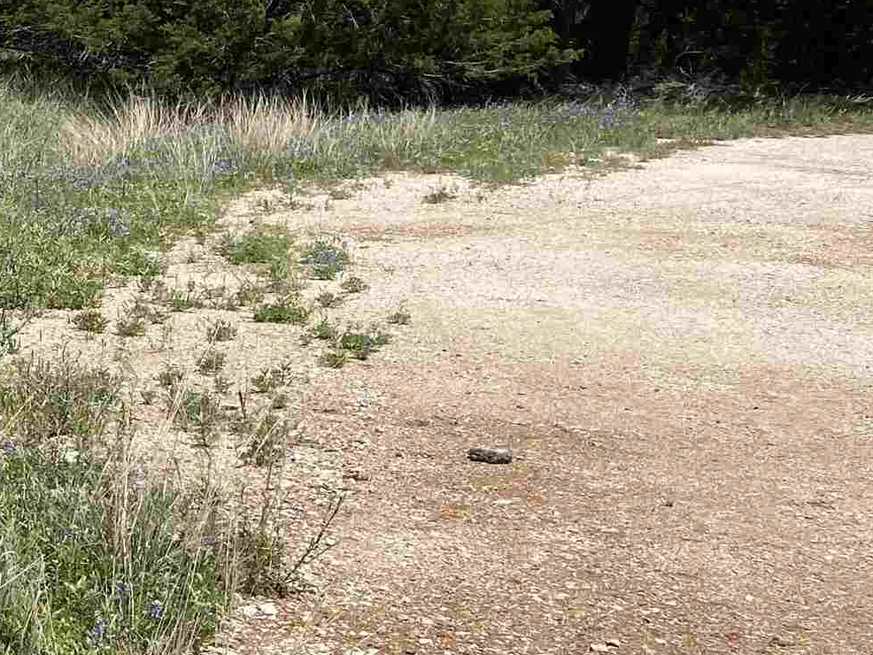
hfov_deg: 20.5
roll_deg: -1.1
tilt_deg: -9.8
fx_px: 2043
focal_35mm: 81
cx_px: -451
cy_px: 265
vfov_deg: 18.2
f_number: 1.8
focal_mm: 4.25
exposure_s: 1/3125
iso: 32
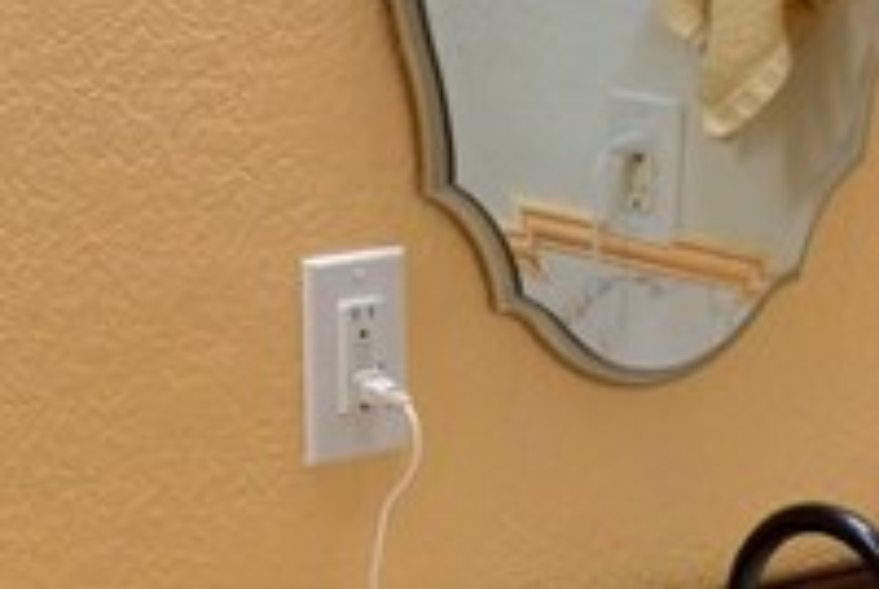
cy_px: 68
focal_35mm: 138
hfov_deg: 14.8
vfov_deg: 9.9
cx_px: 527
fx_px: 3374
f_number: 4
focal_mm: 18
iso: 400
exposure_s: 1/80
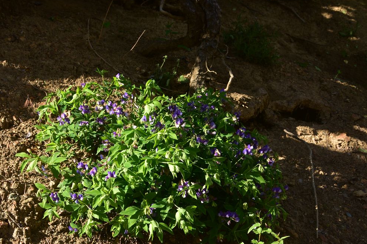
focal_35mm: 66
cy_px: 144
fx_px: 673
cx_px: 164
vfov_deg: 20.6
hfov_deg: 30.5
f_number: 10
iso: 160
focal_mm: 50
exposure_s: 1/125
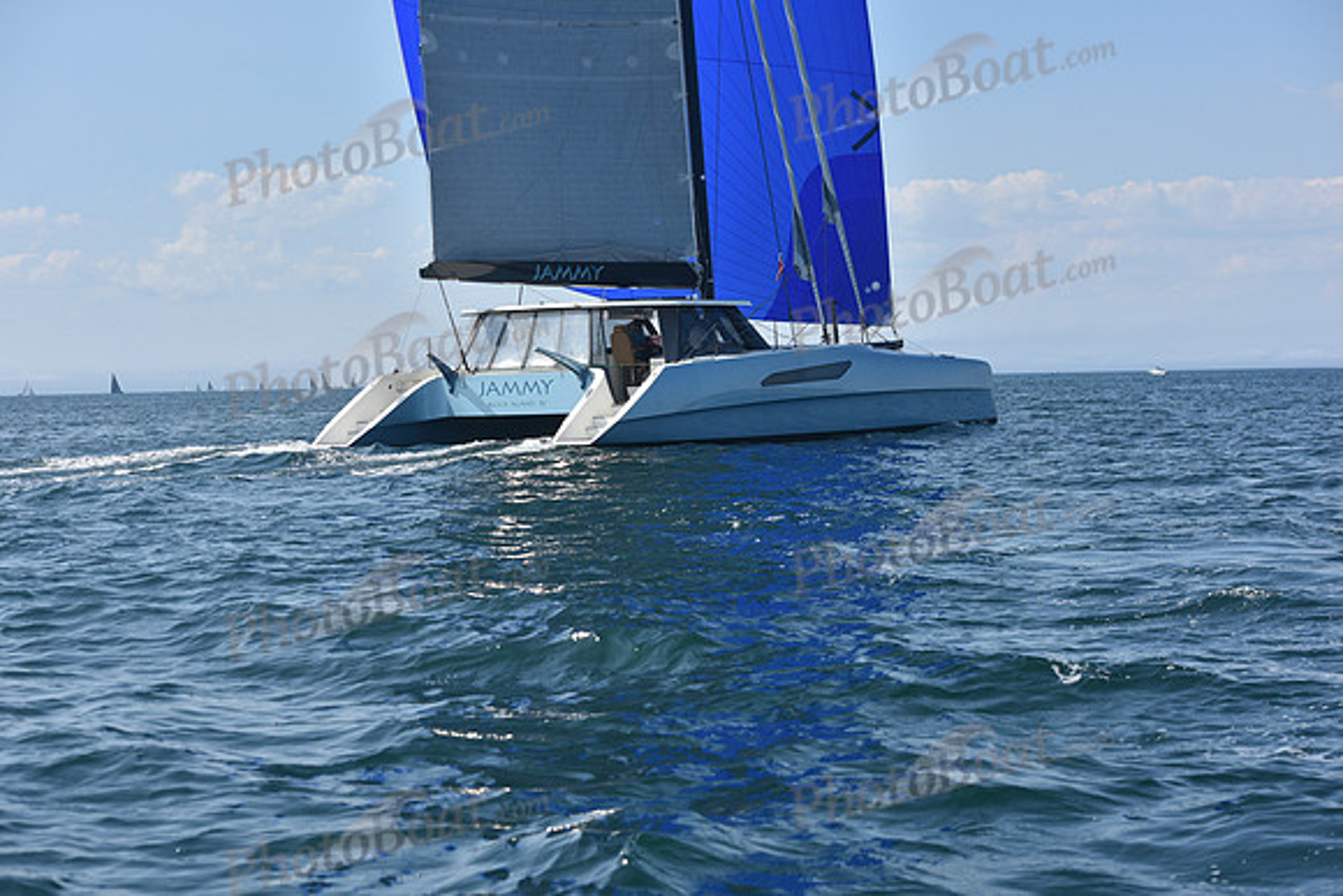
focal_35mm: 70
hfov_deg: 28.8
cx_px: 672
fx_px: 2612
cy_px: 448
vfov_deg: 19.5
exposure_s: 1/1600
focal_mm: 70
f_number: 7.1
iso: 320
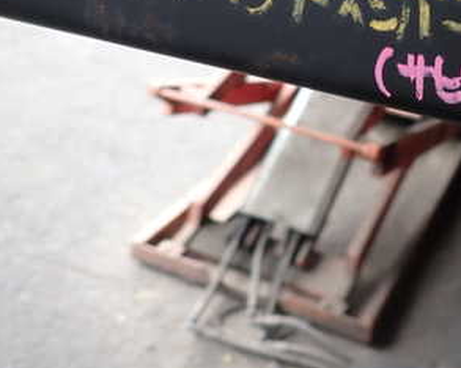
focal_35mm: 50
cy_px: 28
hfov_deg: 35.7
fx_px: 682
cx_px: 392
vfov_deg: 28.9
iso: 100
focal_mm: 4.5
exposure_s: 1/80
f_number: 2
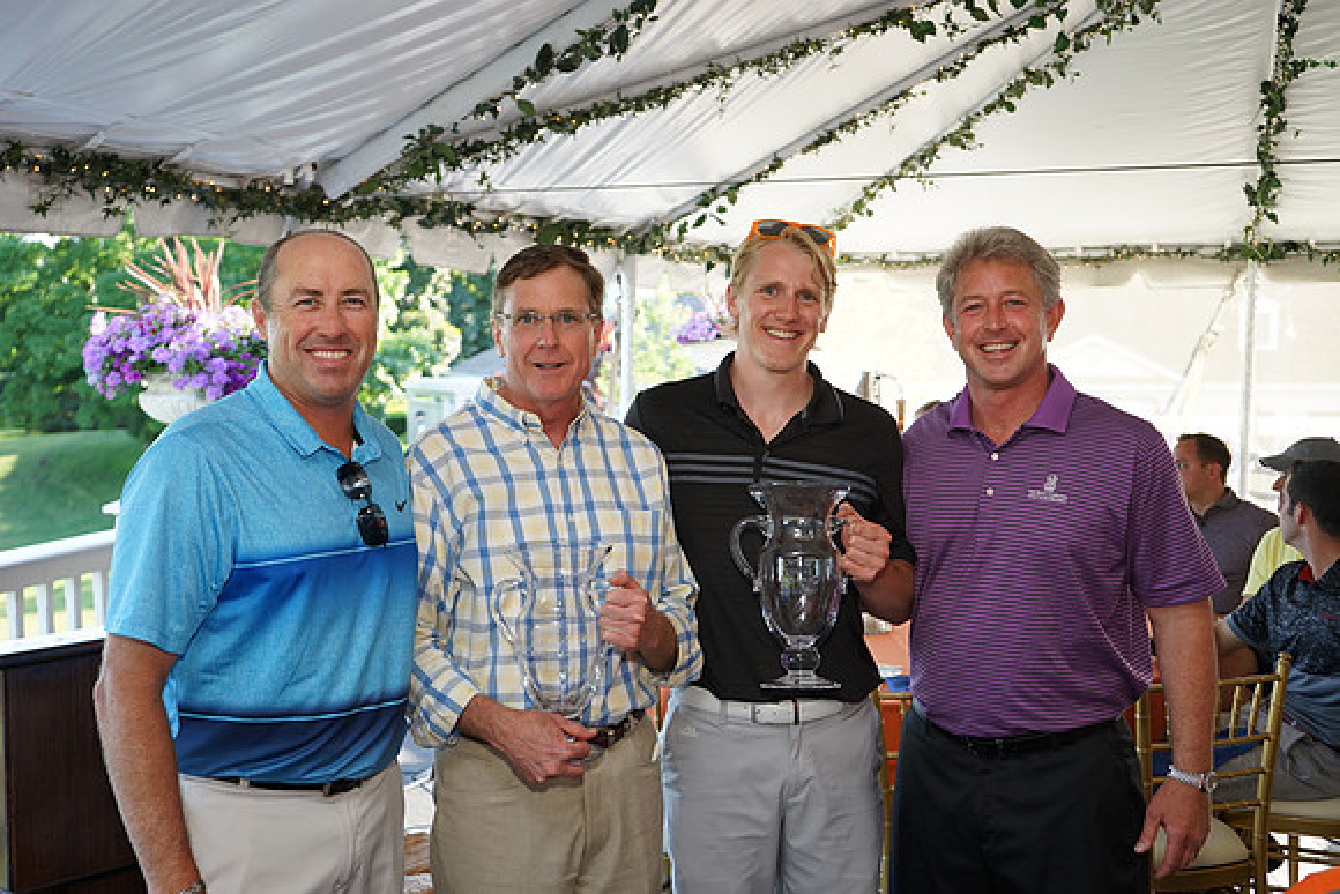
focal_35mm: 41
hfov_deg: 47.4
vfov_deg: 32.6
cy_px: 447
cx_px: 670
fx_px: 1526
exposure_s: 1/80
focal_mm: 41
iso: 250
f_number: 5
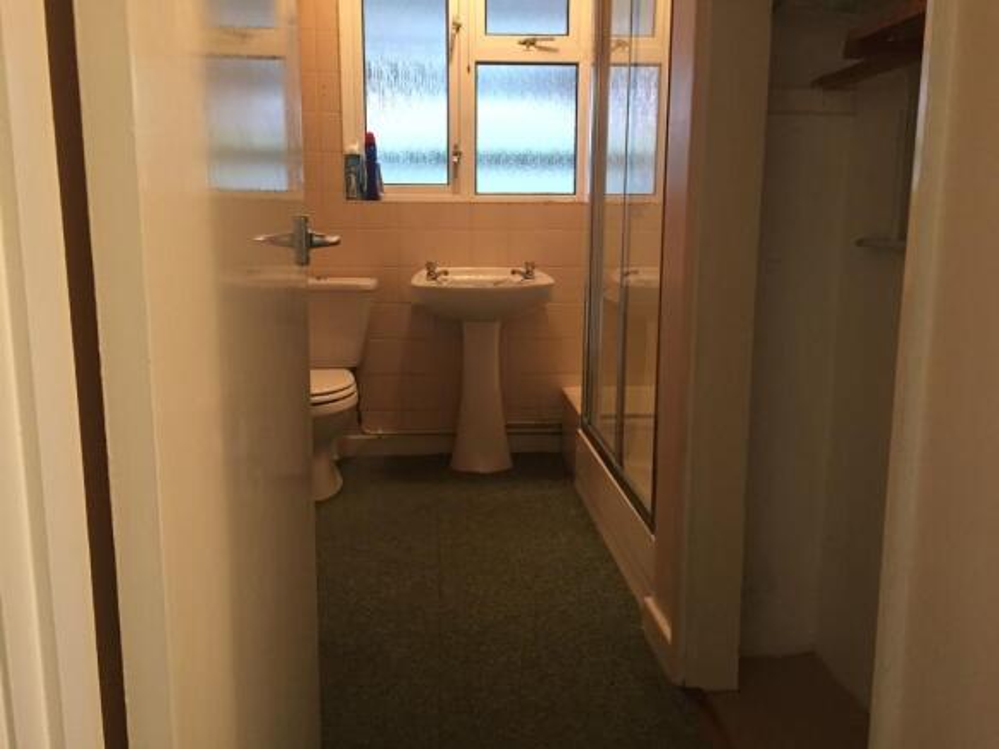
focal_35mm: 29
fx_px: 837
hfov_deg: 61.7
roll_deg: +0.2
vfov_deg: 48.2
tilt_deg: -9.2
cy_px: 374
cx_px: 500
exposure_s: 1/20
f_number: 2.2
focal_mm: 4.15
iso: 250
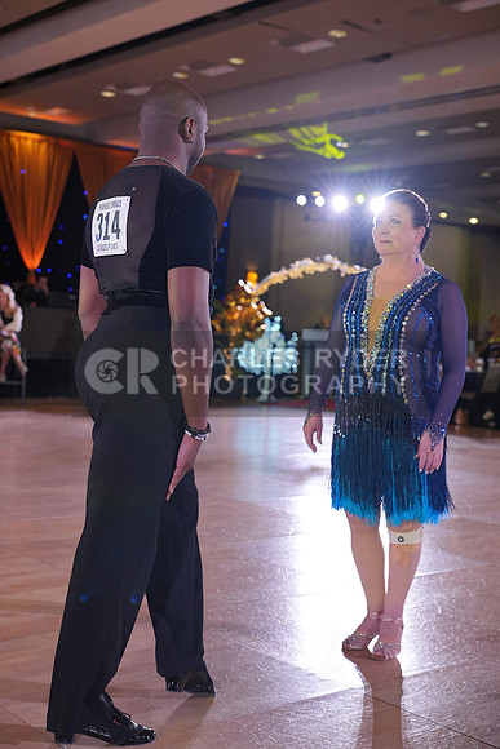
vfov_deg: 39.6
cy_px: 374
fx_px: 1041
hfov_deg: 27.0
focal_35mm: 50
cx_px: 250
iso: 1250
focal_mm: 50
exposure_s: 1/400
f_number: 4
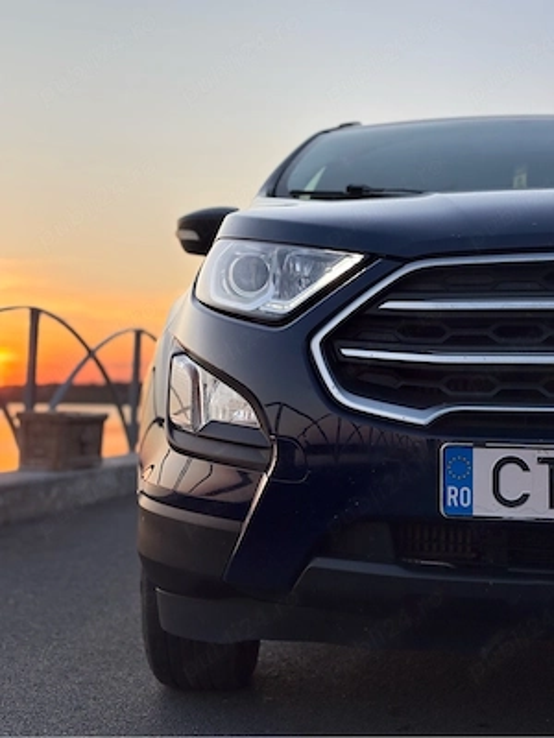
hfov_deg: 28.0
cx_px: 277
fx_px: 1110
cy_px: 369
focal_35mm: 52
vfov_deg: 36.8
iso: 40
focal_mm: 5.96
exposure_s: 1/333
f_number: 1.6
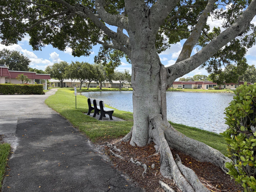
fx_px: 192
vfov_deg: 53.1
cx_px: 128
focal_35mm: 26
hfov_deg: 67.3
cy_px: 96
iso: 64
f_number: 1.6
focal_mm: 5.96
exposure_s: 1/1901
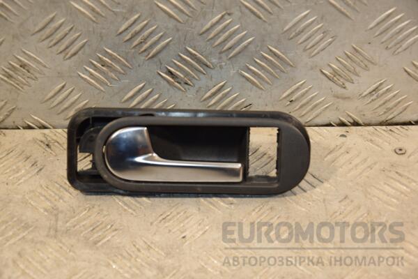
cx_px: 209
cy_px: 140
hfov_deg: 19.5
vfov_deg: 13.0
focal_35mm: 105
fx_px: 1219
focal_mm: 70
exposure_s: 1/125
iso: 800
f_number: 5.3
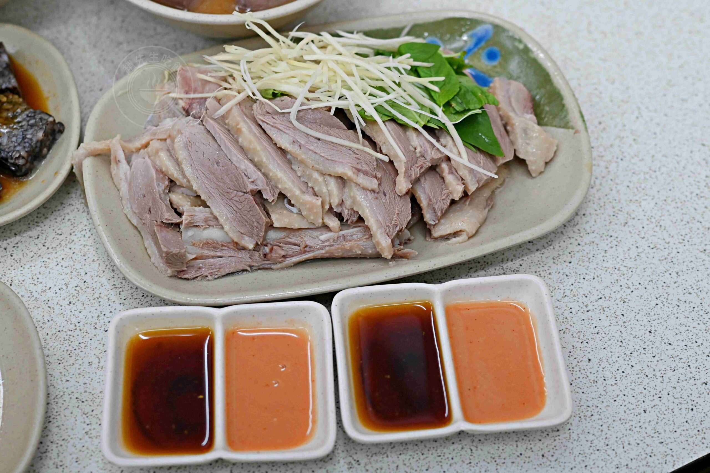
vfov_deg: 18.2
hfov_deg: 27.0
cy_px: 236
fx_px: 1479
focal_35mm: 75
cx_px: 355
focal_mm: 50
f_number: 3.2
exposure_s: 1/200
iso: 560
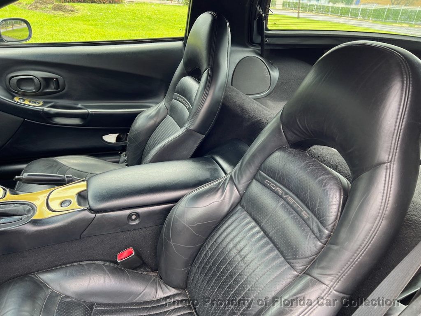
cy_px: 158
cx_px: 210
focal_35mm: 26
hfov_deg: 67.3
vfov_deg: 53.1
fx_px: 316
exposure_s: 1/139
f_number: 1.5
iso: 50
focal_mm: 5.7
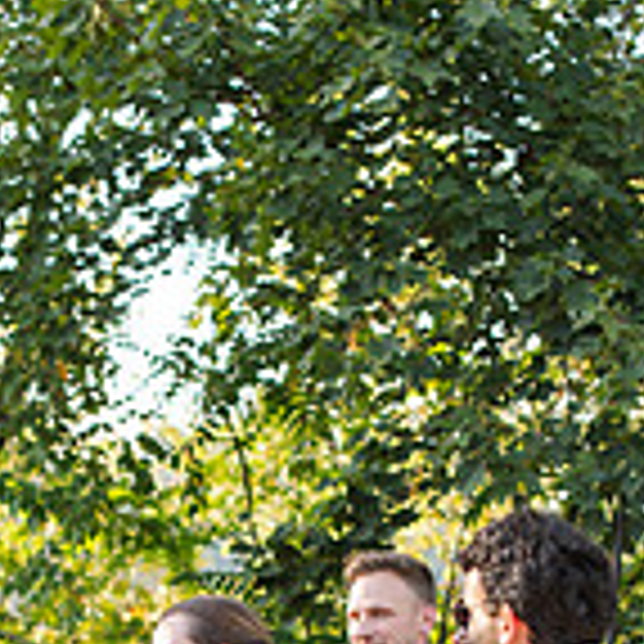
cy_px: 865
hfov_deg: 13.0
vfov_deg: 12.6
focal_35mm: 134
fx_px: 2820
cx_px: 212
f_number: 3.5
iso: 640
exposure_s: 1/500
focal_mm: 50
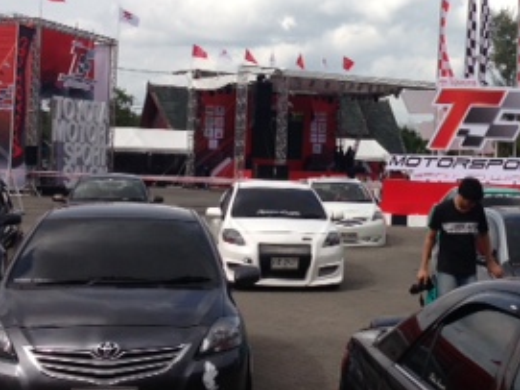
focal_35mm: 78
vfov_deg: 18.8
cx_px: 386
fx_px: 1171
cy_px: 115
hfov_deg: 24.8
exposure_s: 1/1597
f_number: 2.4
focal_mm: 4.13
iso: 50
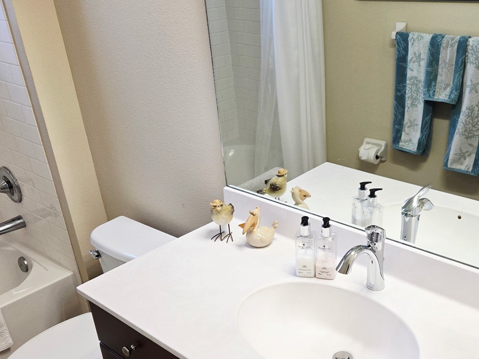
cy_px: 229
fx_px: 512
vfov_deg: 38.4
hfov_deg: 49.6
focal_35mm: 37
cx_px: 304
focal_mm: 5.4
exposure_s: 1/60.2
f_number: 1.8
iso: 40
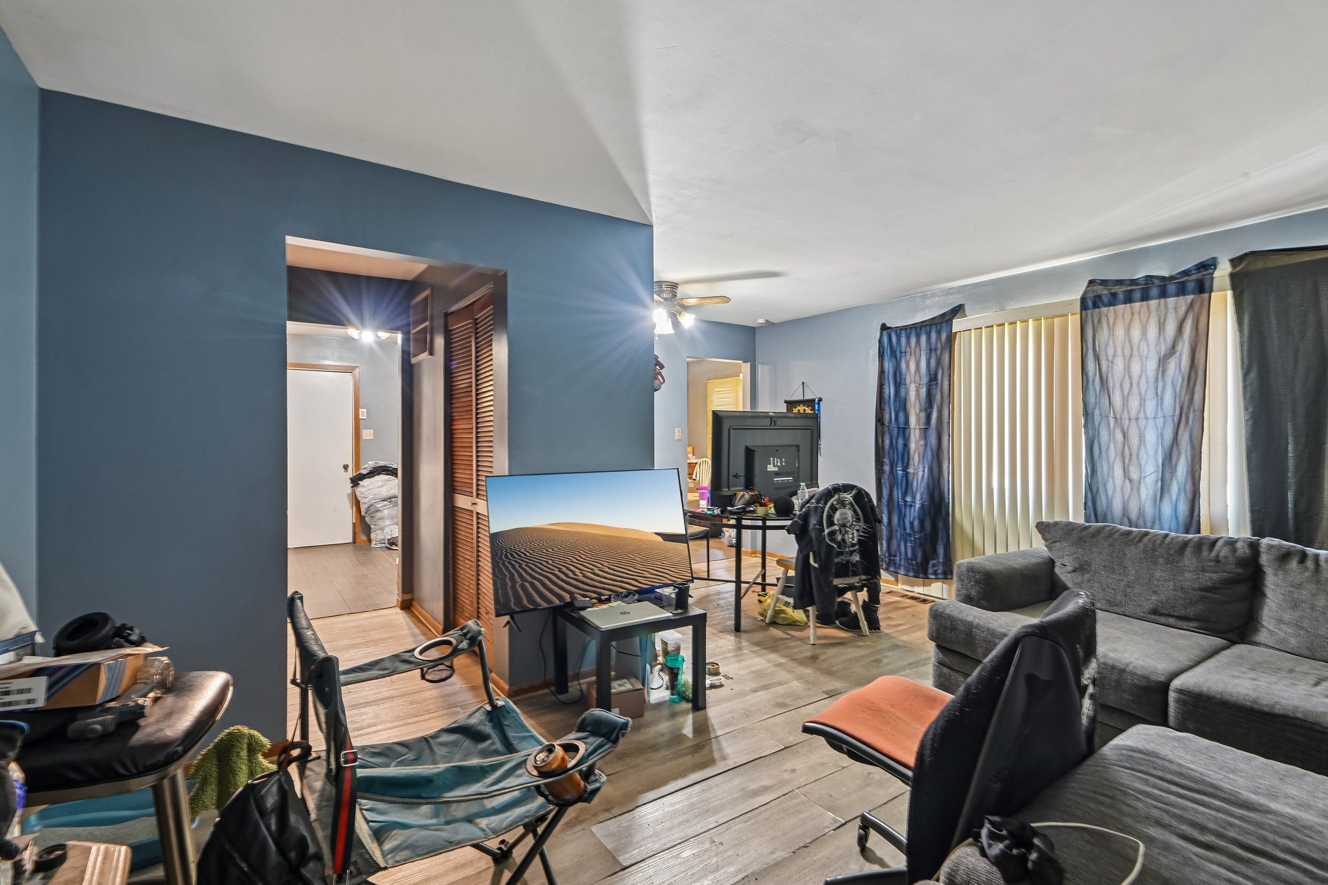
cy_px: 442
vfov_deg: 73.7
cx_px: 664
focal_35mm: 16
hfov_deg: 96.7
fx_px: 590
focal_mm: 16
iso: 400
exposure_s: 2.5
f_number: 13
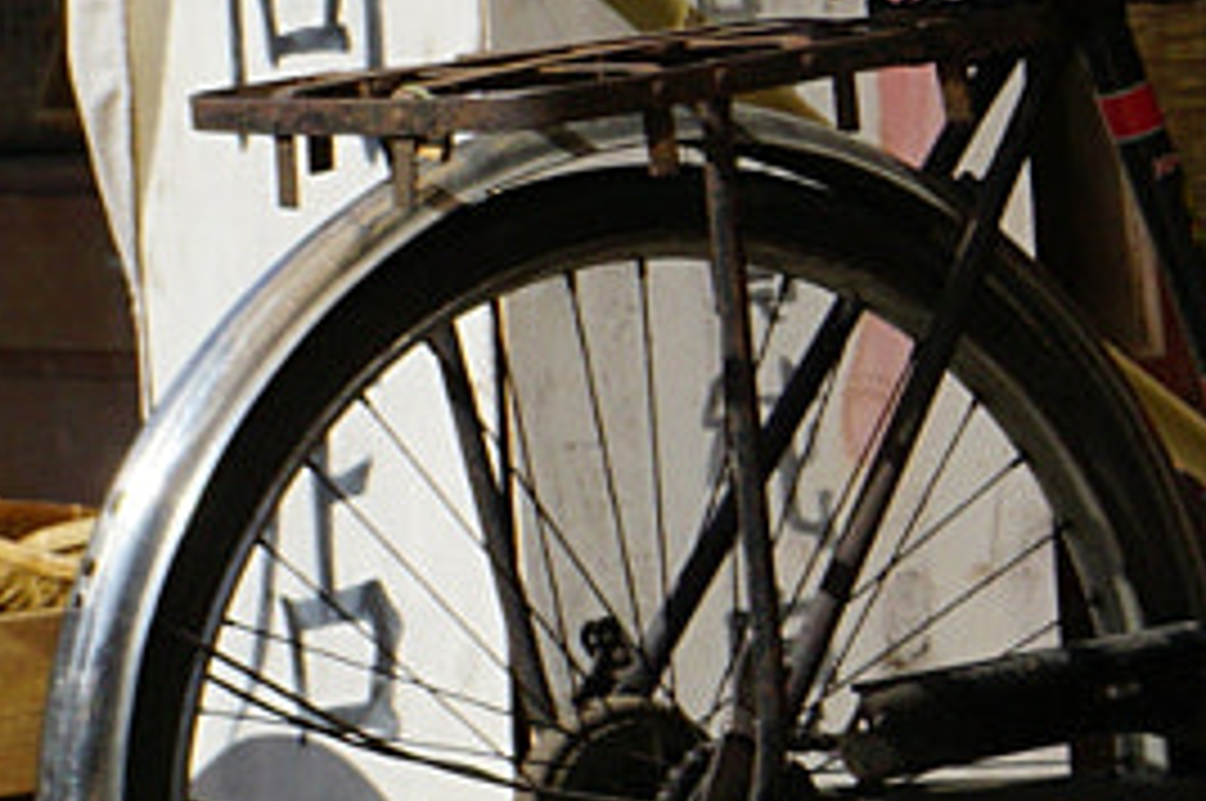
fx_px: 7796
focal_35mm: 233
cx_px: 3456
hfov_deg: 7.8
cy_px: 418
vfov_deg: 5.9
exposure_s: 1/320
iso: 100
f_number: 8
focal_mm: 26
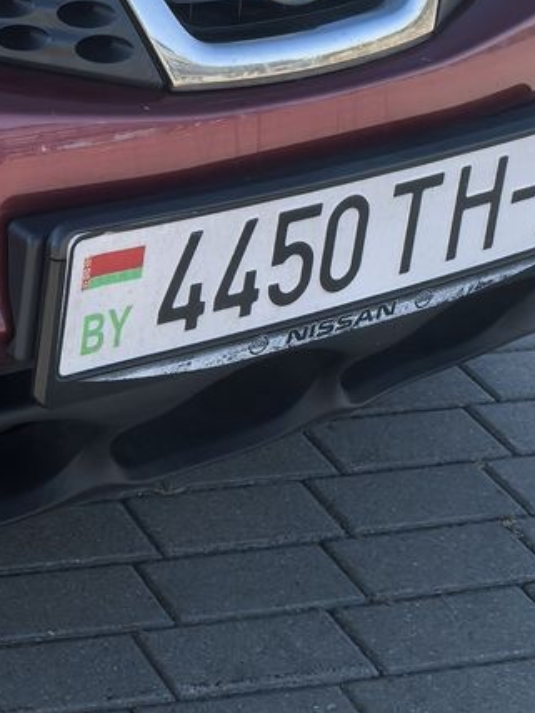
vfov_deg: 17.6
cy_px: -338
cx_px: -343
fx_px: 2081
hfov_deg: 13.5
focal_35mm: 101
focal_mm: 6.98
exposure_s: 1/228
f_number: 4
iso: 50
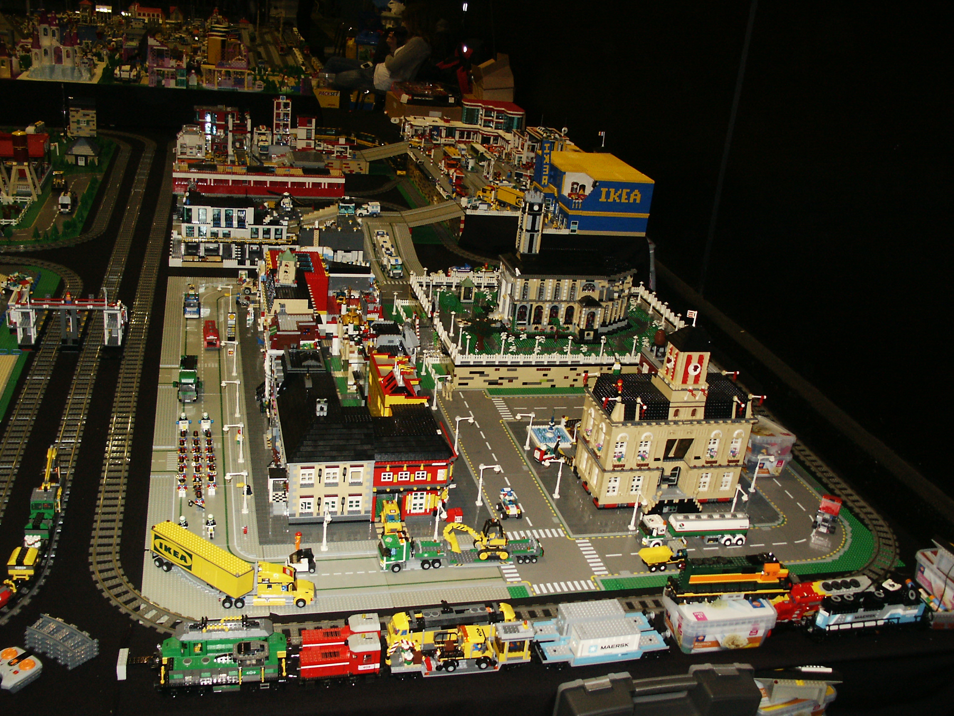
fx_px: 965
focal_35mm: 35
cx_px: 477
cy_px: 358
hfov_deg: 52.6
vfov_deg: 40.7
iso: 200
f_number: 3
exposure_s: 1/45
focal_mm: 7.2
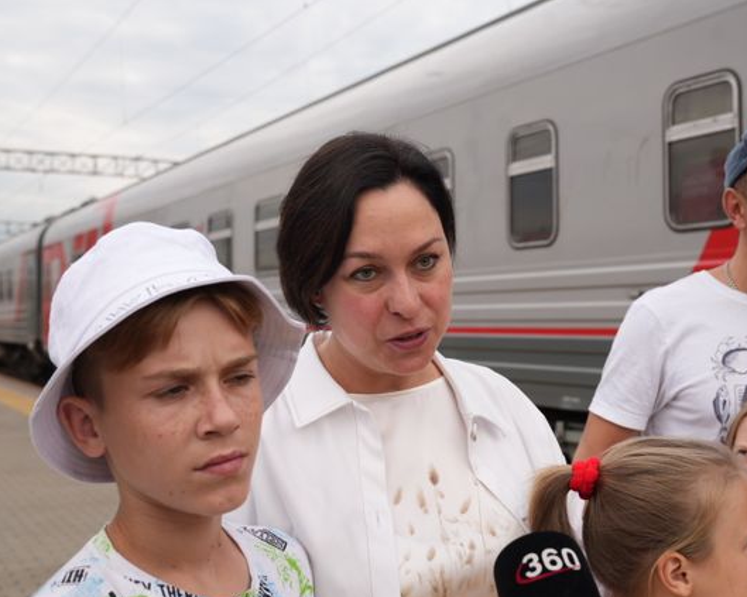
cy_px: 278
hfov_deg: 39.4
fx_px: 1039
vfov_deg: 32.1
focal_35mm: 47
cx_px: 440
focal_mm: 38
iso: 100
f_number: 5.6
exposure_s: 1/200
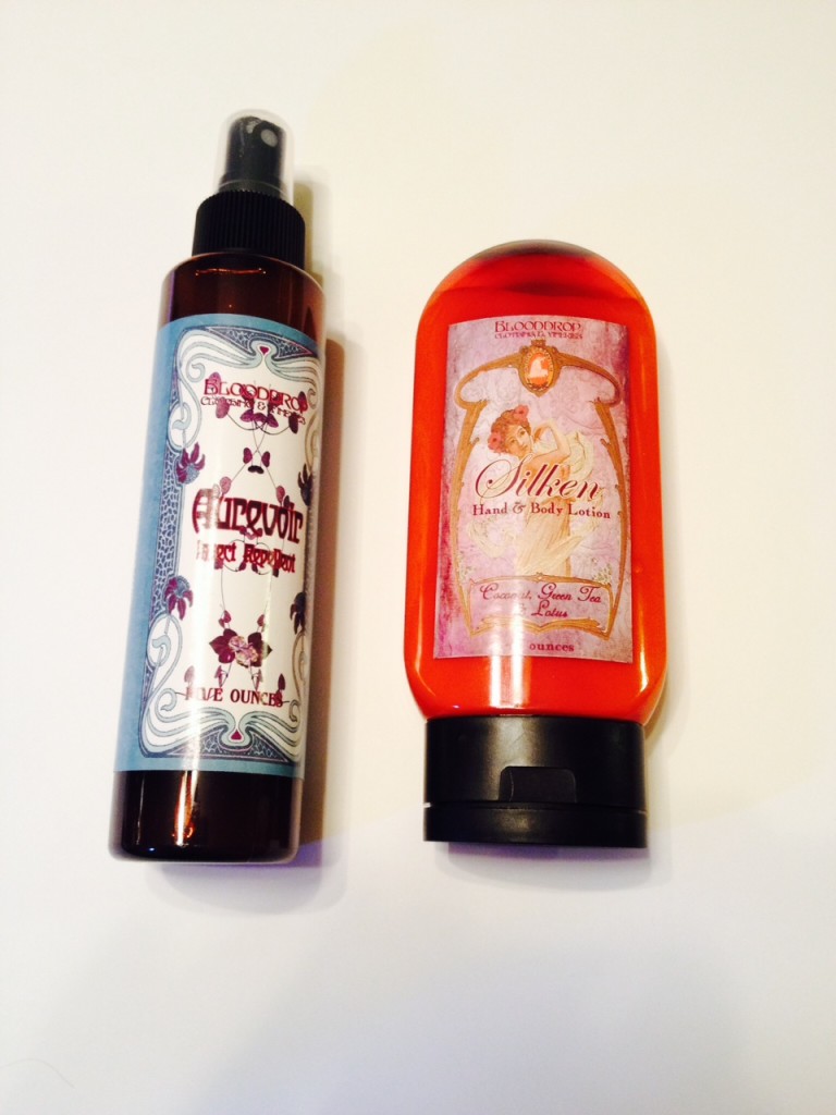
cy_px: 558
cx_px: 418
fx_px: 1127
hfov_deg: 40.7
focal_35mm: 35
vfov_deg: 52.6
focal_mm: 4.28
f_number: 2.4
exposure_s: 1/20
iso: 125
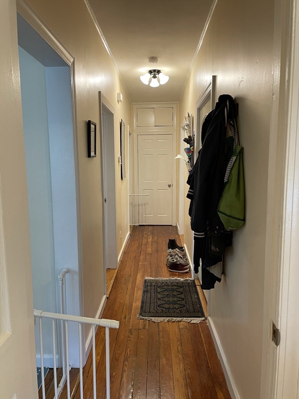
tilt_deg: -7.1
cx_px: 150
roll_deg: +1.1
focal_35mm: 26
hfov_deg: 53.1
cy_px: 200
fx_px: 299
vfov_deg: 67.3
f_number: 1.6
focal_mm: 4.2
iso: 200
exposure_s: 1/60
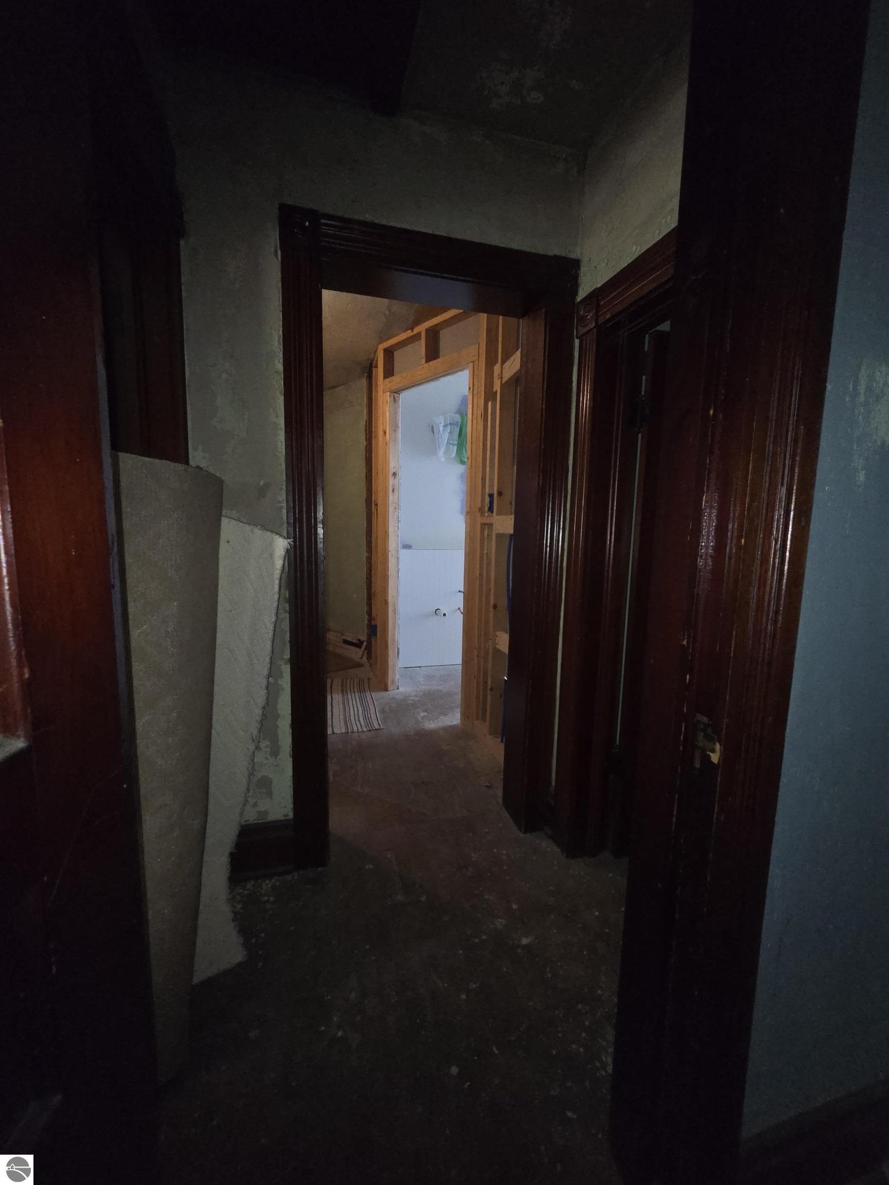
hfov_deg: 89.9
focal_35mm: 13
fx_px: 445
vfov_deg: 106.2
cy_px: 592
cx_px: 444
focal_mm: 2.2
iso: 320
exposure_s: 1/60
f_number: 2.2
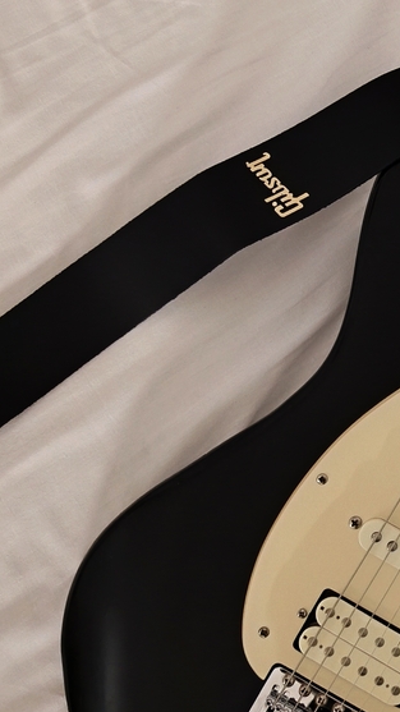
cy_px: 238
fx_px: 1019
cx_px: 570
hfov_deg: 19.8
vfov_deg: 38.1
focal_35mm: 54
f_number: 1.65
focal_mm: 6.18
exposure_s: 1/25
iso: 4000
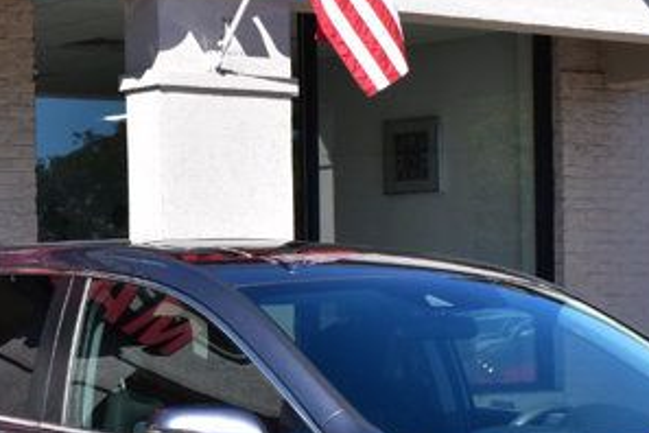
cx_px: 48
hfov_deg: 16.3
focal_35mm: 124
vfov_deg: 11.0
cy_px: 433
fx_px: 2235
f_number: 11
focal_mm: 24
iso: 400
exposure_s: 1/500
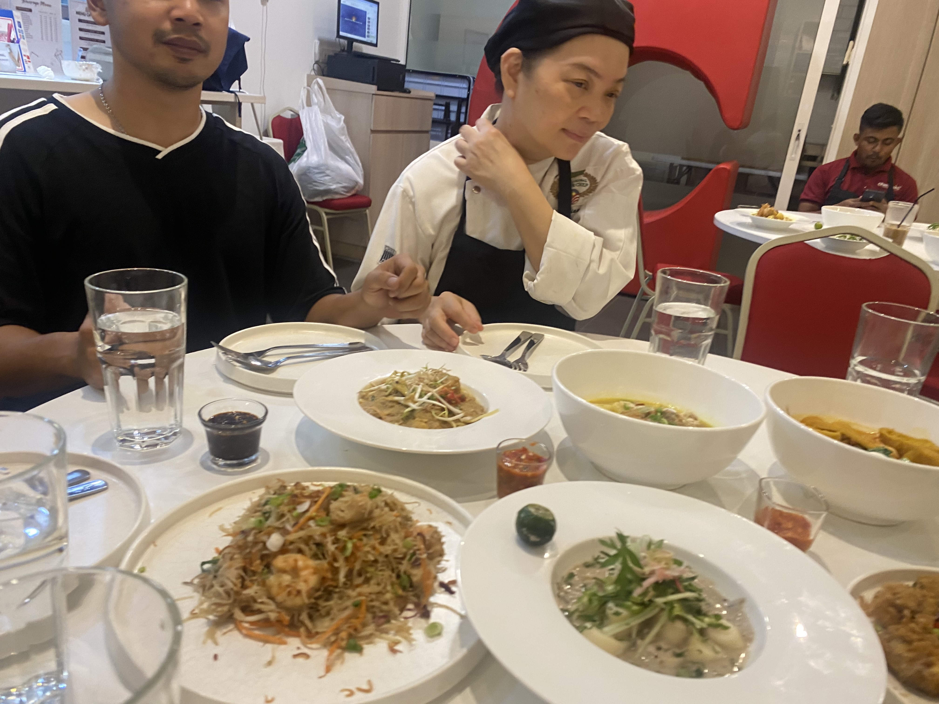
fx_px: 705
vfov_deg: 53.1
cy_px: 352
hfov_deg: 67.3
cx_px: 470
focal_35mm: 26
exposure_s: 1/50
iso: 125
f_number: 1.8
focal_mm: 4.25
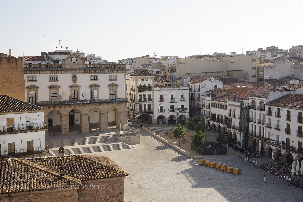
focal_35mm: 40
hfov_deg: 47.9
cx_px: 152
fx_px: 341
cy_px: 101
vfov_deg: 33.0
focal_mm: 27
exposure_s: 1/125
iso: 100
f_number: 10
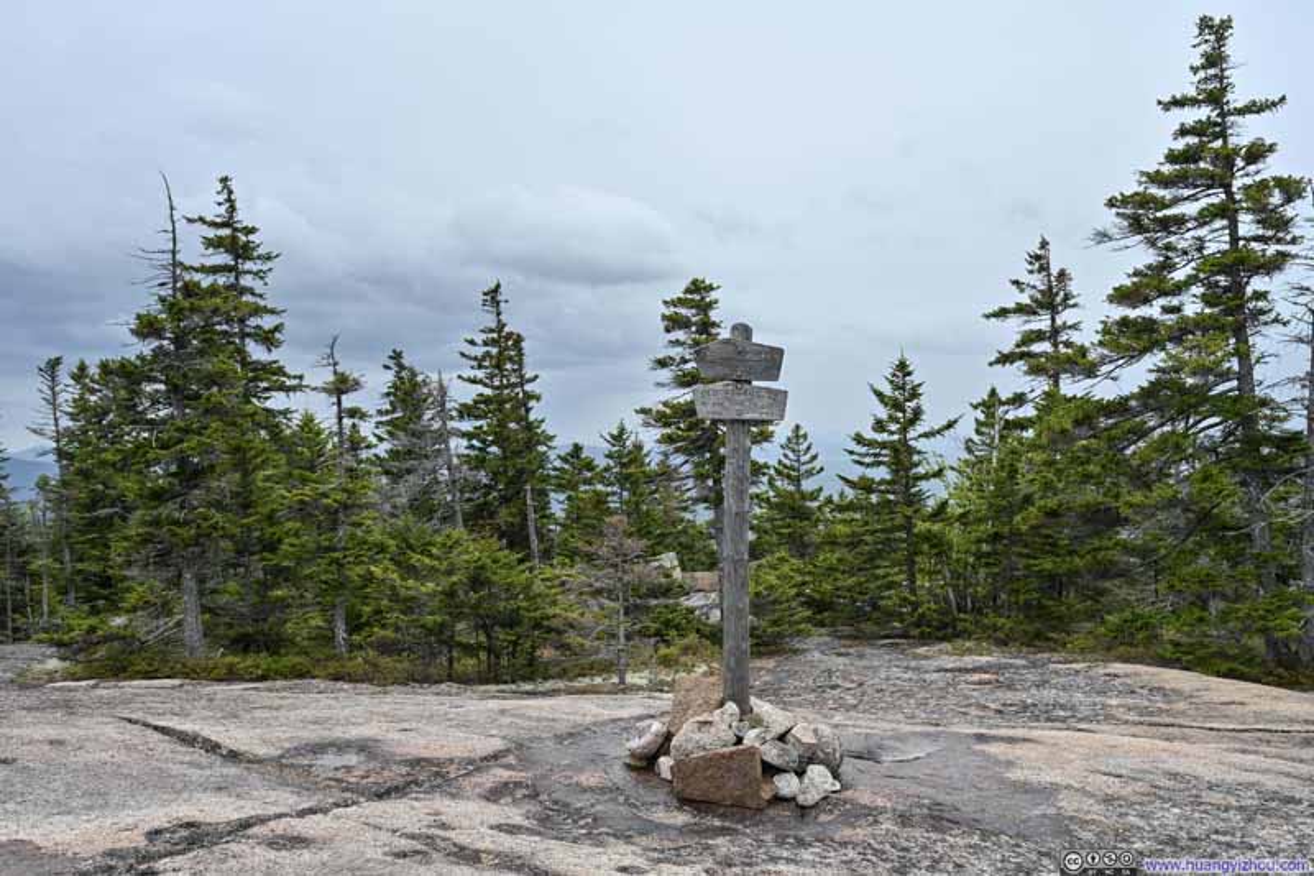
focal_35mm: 33
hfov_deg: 57.2
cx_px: 657
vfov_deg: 40.0
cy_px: 438
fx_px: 1204
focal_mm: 33
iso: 64
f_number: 7.1
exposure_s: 1/320
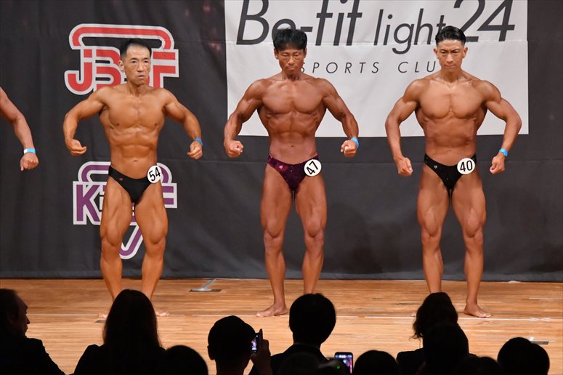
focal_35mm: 255
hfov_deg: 8.1
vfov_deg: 5.4
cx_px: 282
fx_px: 3986
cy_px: 188
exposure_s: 1/400
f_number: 5.6
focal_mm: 170
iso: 9000
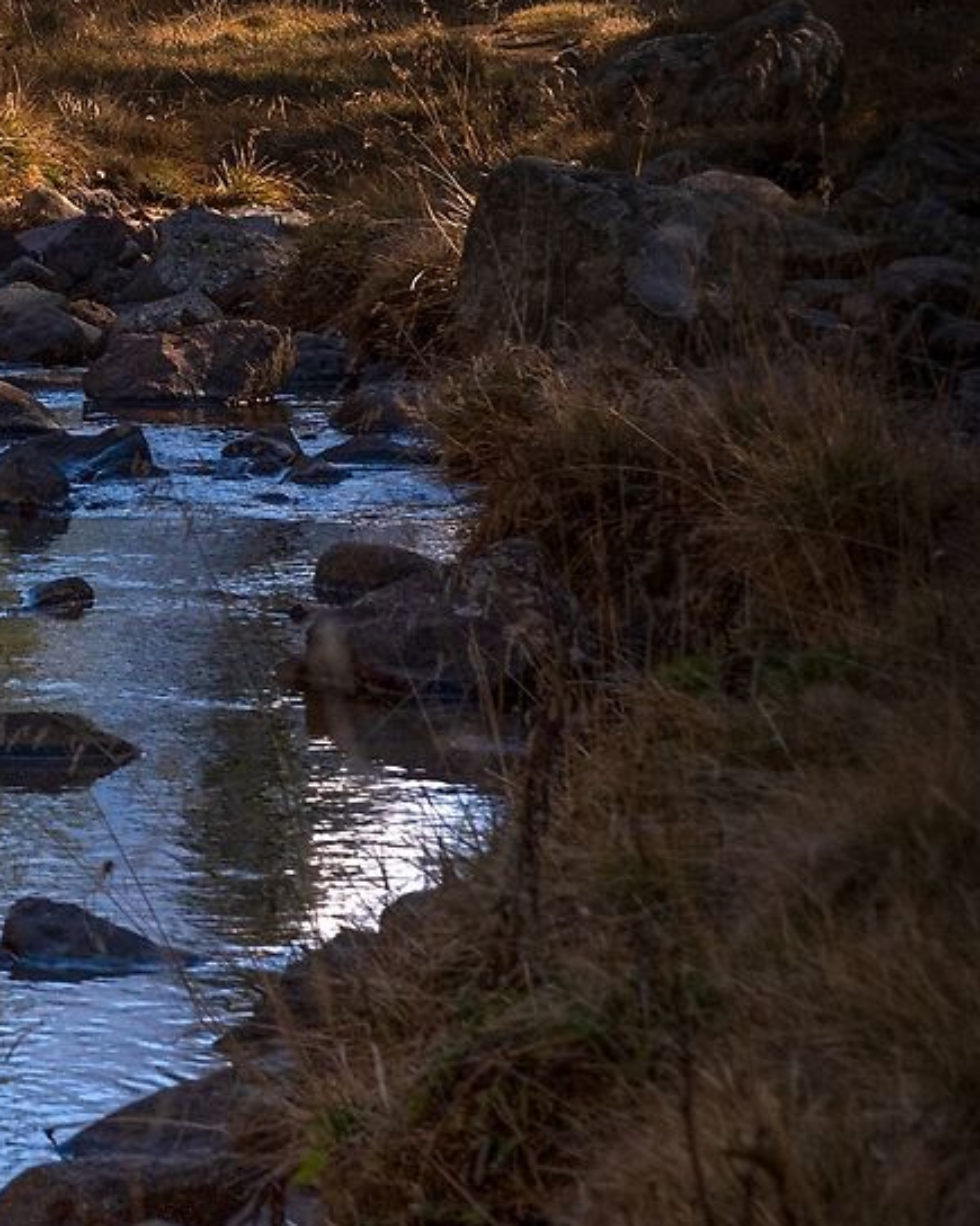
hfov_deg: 5.3
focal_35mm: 290
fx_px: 10517
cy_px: -167
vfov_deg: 6.6
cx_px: -674
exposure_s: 1/250
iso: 200
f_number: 10
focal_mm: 70
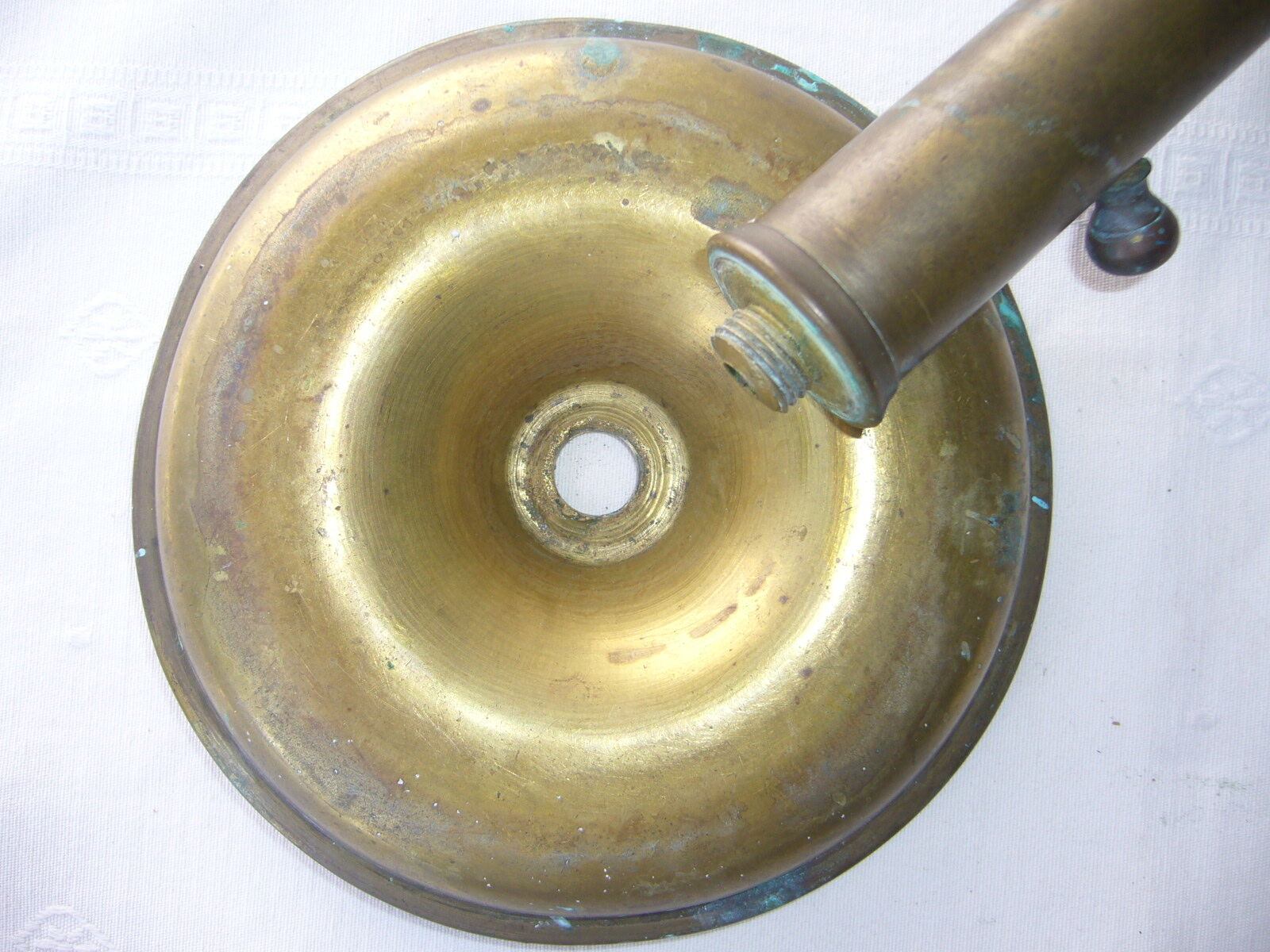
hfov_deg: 52.6
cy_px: 476
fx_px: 1284
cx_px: 635
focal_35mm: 35
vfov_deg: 40.7
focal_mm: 5.8
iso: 80
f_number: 2.8
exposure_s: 1/160
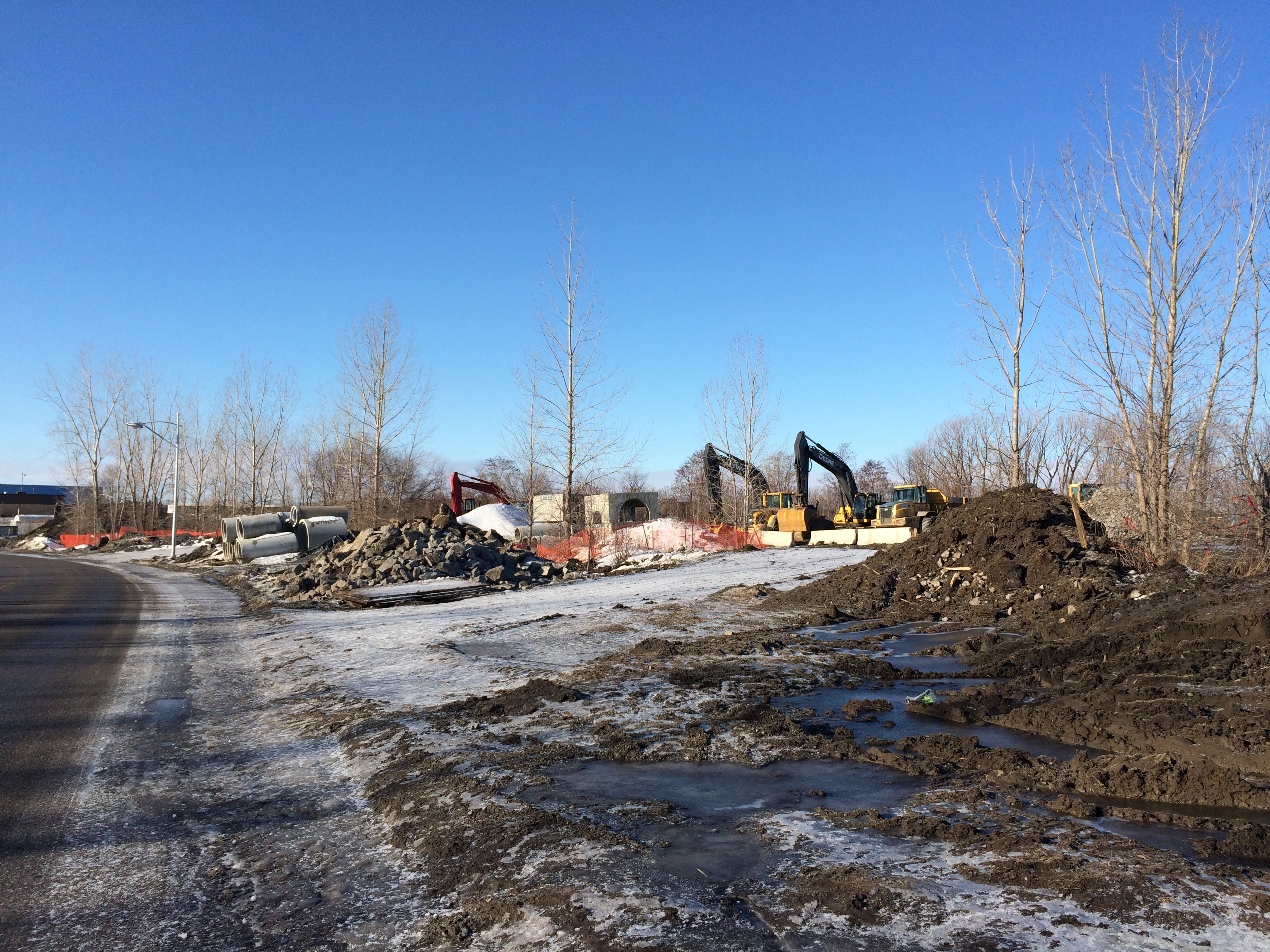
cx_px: 635
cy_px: 476
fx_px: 1064
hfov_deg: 61.7
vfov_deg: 48.2
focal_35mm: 29
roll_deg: -0.1
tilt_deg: -0.7
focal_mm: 4.15
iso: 32
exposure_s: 1/2160
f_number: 2.2
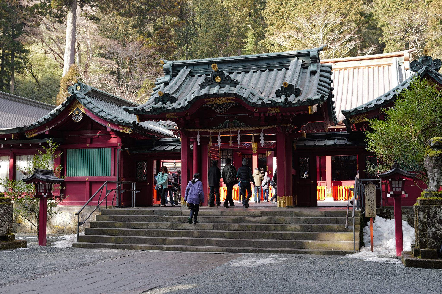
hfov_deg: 45.5
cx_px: 221
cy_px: 147
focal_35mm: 43
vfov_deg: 31.2
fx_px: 528
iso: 100
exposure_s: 1/100
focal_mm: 43
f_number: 3.5
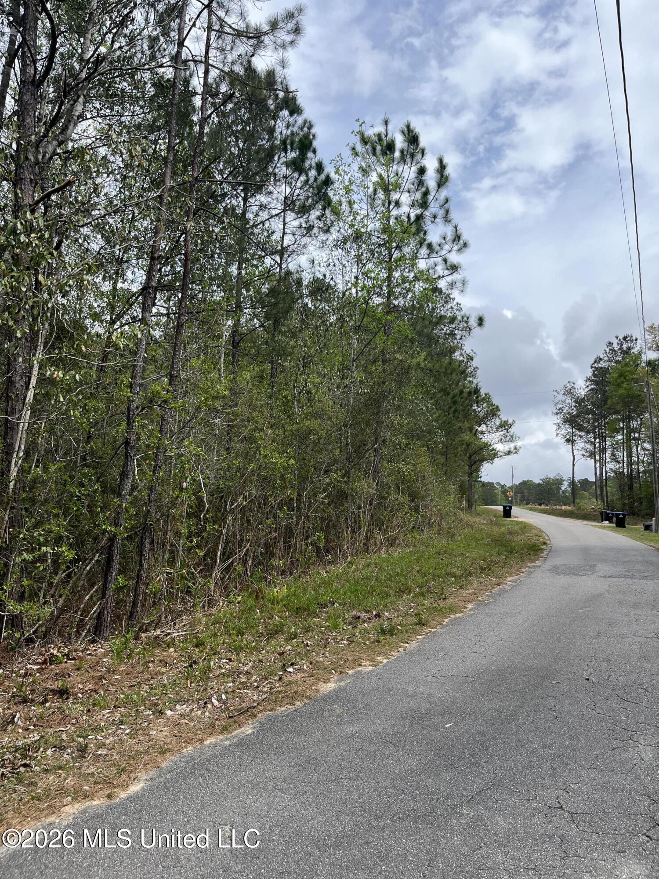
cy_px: 440
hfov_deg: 53.1
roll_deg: +0.0
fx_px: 660
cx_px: 330
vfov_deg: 67.3
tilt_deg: +9.2
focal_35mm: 26
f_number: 1.6
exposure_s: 1/3623
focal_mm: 5.1
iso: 50
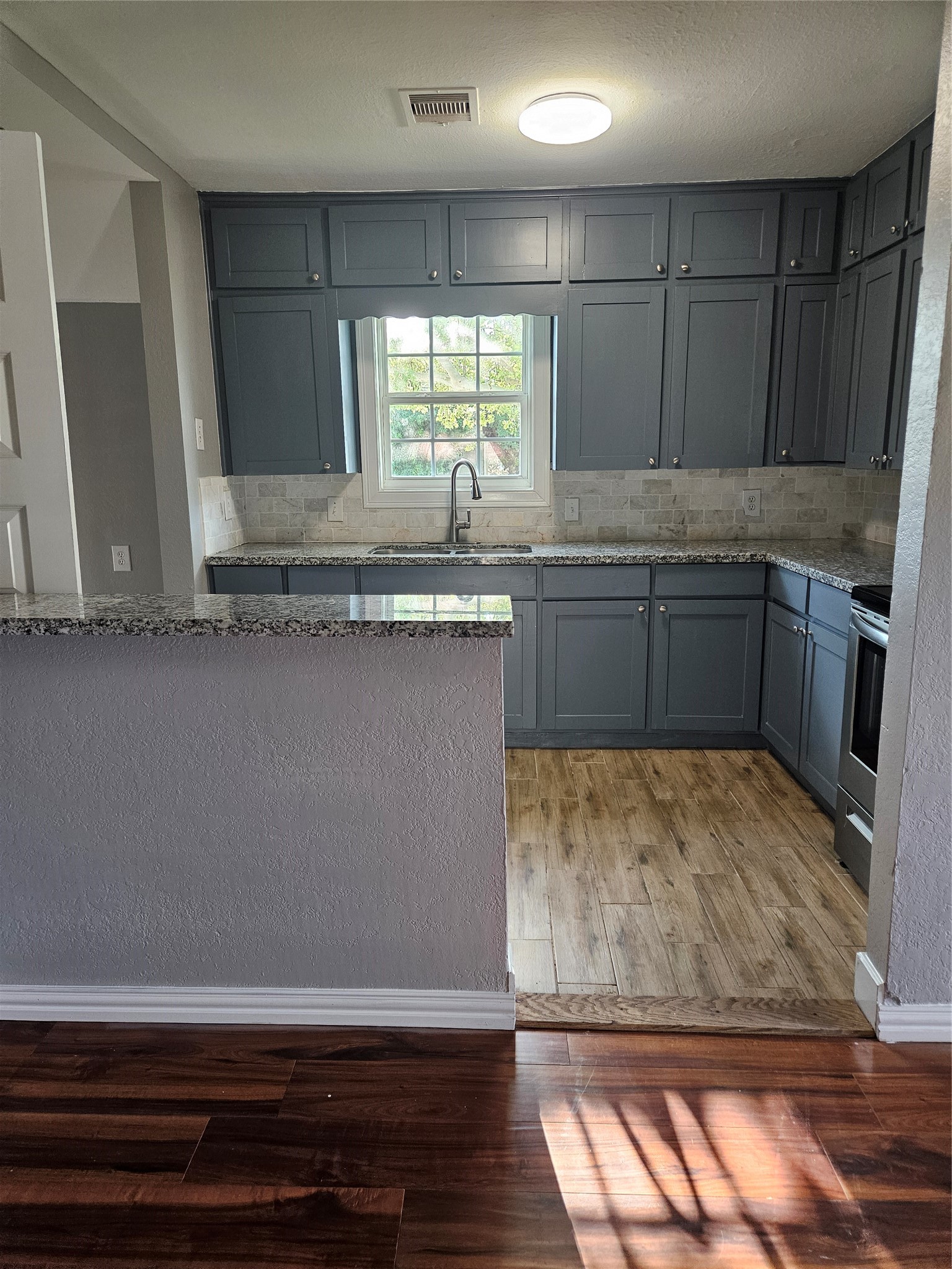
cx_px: 476
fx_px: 843
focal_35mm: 23
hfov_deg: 58.9
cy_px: 634
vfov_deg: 73.9
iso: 320
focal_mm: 5.4
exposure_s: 1/120
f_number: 1.8
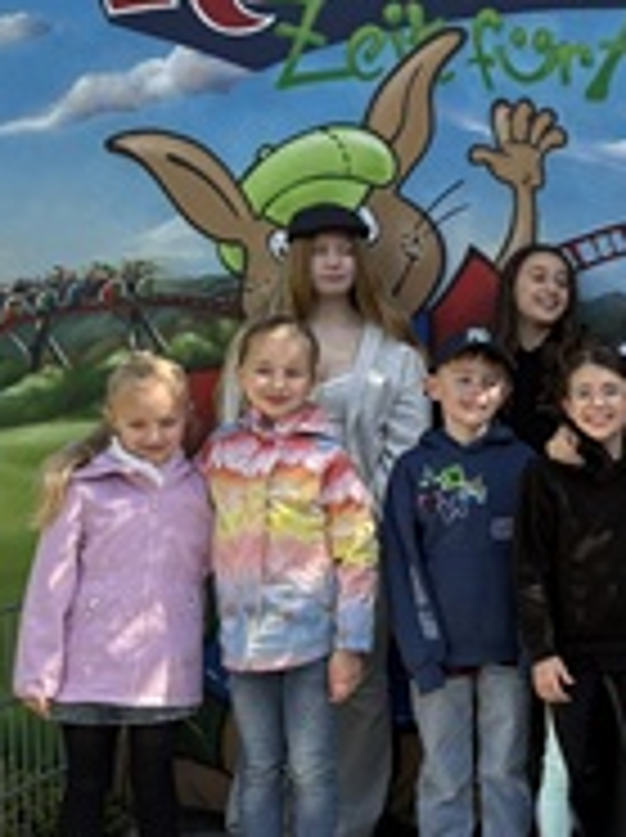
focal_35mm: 56
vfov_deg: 34.4
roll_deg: -0.7
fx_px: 1353
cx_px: 878
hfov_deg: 22.4
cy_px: 468
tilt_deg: -1.5
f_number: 1.6
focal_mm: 5.96
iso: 64
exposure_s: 1/591
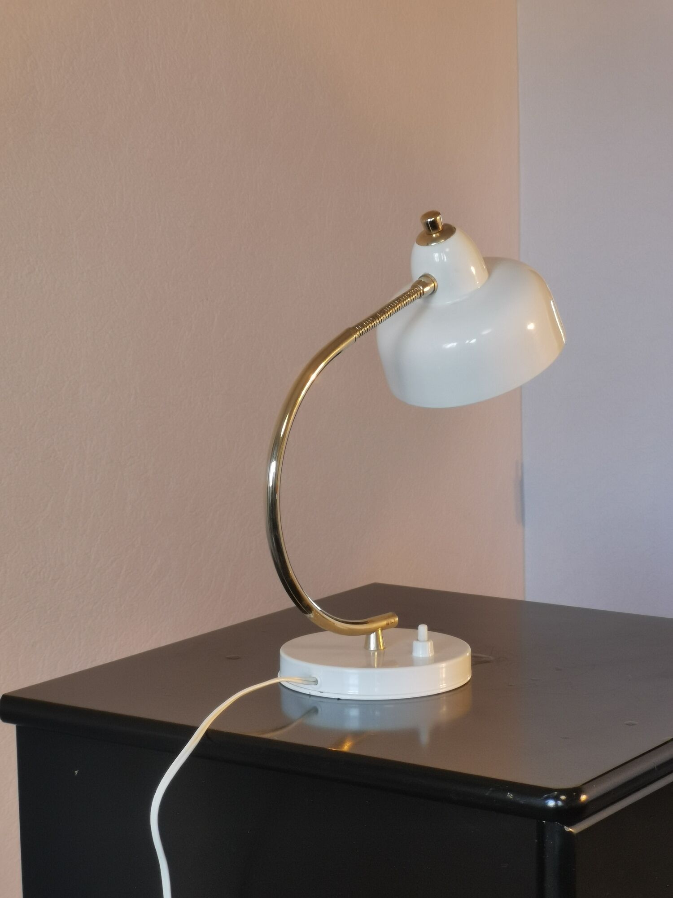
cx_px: 336
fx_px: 2100
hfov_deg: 18.2
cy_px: 449
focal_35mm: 81
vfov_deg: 24.1
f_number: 2.4
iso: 160
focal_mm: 7.48
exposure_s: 1/50
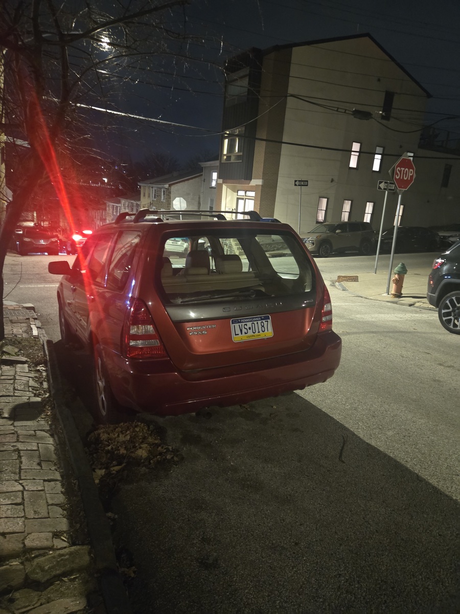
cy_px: 307
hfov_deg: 58.9
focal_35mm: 23
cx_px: 230
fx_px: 408
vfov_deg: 73.9
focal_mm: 5.4
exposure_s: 1/15
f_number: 1.8
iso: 1600
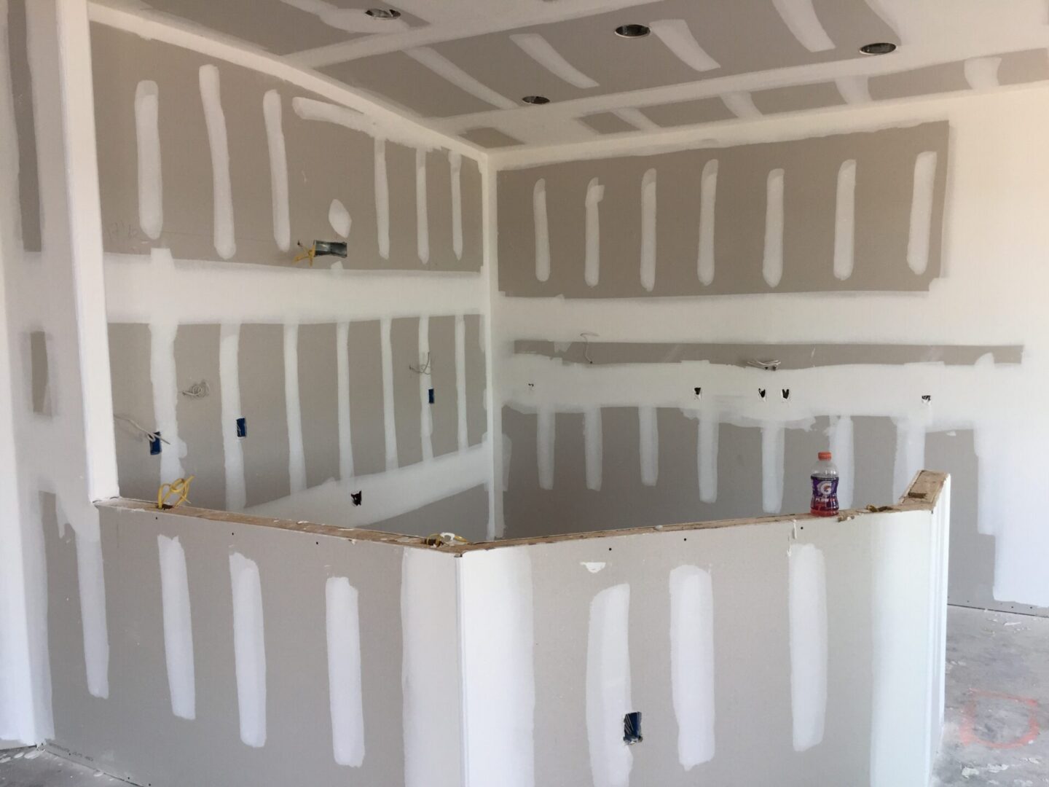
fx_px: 879
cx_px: 524
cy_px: 394
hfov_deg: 61.7
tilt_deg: -6.1
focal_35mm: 29
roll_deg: +0.9
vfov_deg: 48.2
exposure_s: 1/120
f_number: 2.2
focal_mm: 4.15
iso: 50
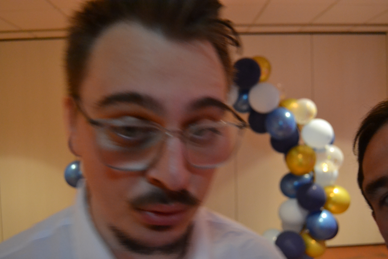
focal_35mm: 30
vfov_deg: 43.6
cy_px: 130
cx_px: 194
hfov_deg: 61.9
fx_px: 323
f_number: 3.5
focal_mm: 20
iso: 3200
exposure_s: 1/40
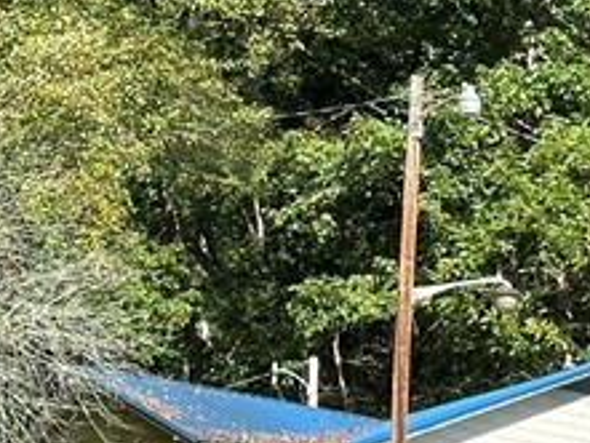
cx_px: 659
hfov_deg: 8.8
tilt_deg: +17.2
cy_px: 120
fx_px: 3786
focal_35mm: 222
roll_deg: -3.0
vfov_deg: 6.7
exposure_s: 1/1395
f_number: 1.78
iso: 64
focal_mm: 6.86
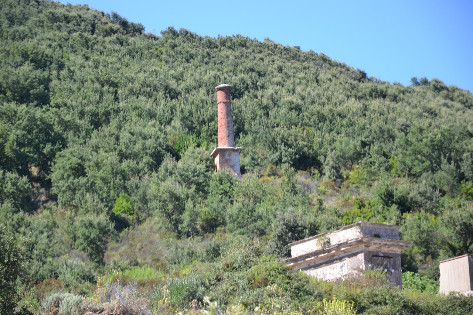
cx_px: 236
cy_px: 158
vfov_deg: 8.7
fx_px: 2069
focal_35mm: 158
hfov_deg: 13.0
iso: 250
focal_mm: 105
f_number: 5.6
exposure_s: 1/125
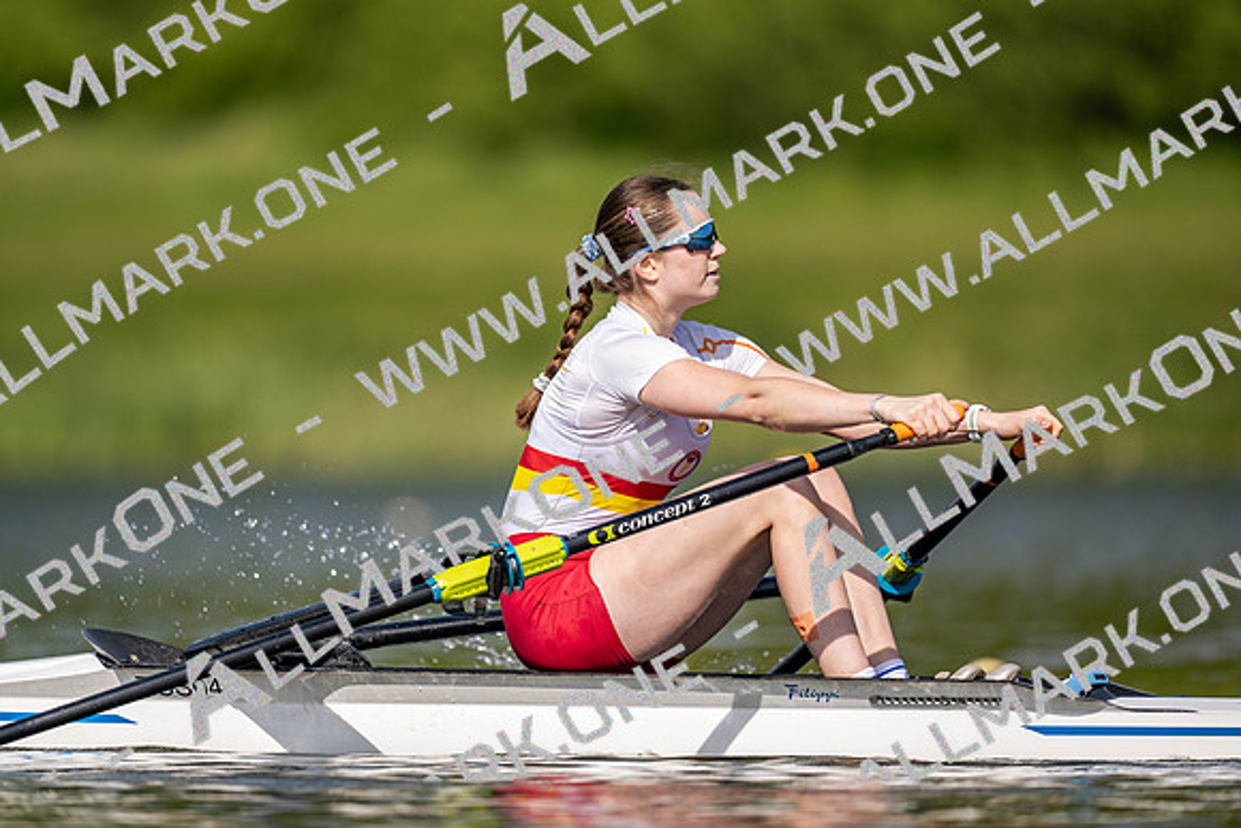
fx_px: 20687
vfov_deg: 2.3
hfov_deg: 3.4
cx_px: 620
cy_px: 414
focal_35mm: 600
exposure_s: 1/2500
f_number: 4
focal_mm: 600
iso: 180
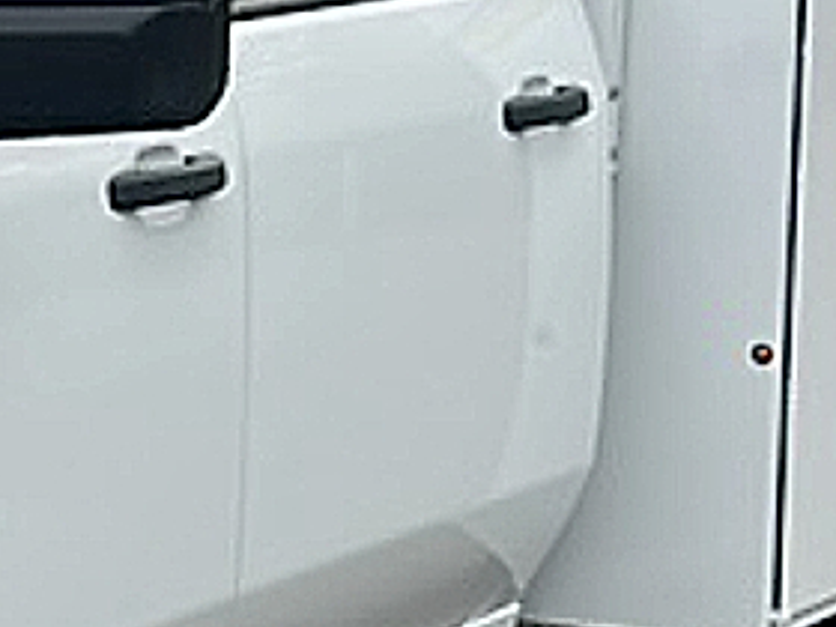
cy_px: 418
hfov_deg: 12.3
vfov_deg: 10.4
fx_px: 3454
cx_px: -812
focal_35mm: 143
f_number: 1.78
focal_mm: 6.86
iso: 80
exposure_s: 1/1229
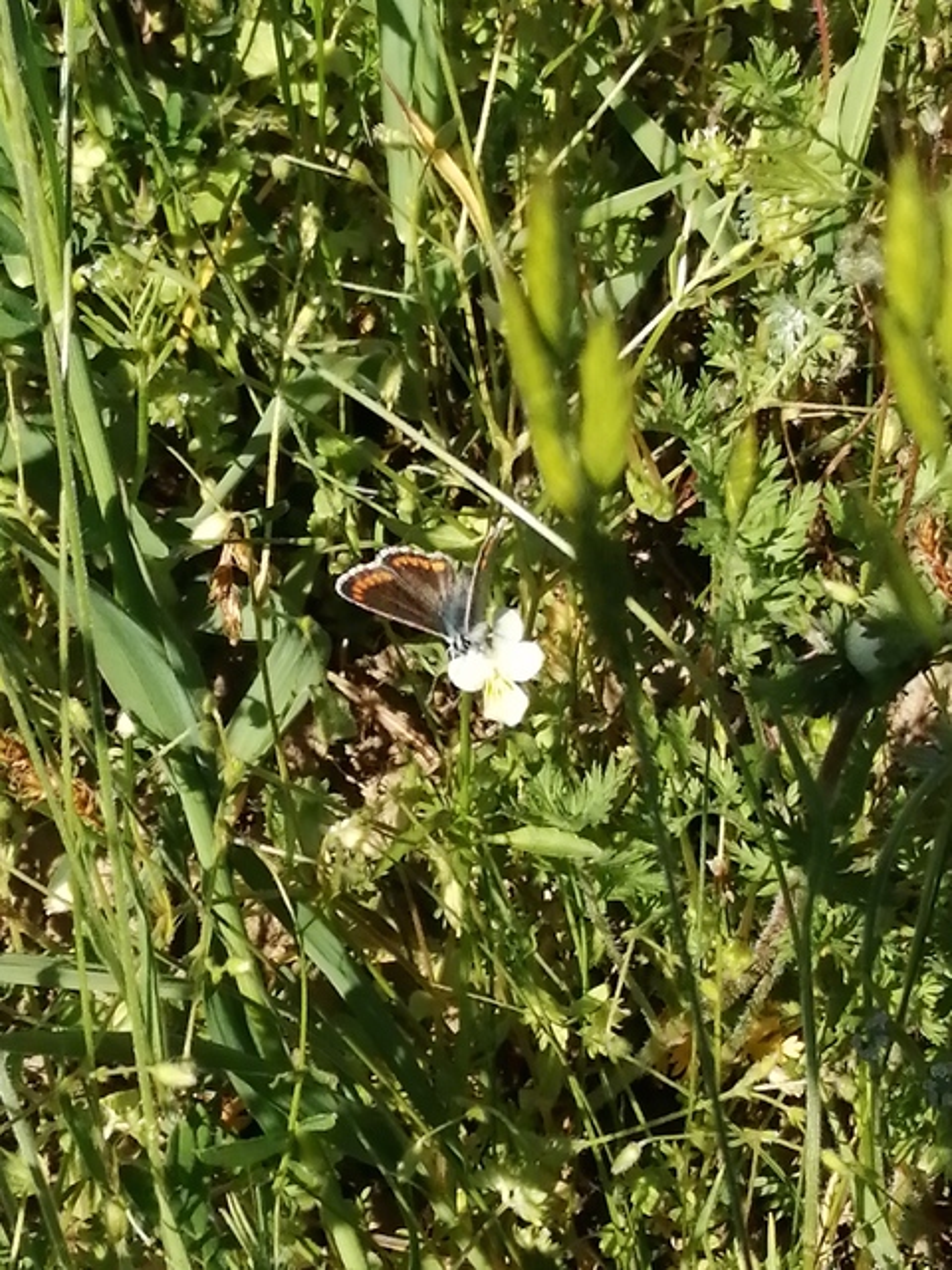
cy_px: 635
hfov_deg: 14.2
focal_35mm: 104
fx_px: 3814
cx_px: 476
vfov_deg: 18.9
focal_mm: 3.46
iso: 50
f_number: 1.8
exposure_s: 1/1321
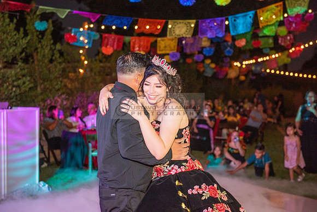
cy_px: 106
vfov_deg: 24.2
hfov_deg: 35.6
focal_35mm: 56
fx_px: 493
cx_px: 158
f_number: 3.5
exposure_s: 1/200
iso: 1600
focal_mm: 56
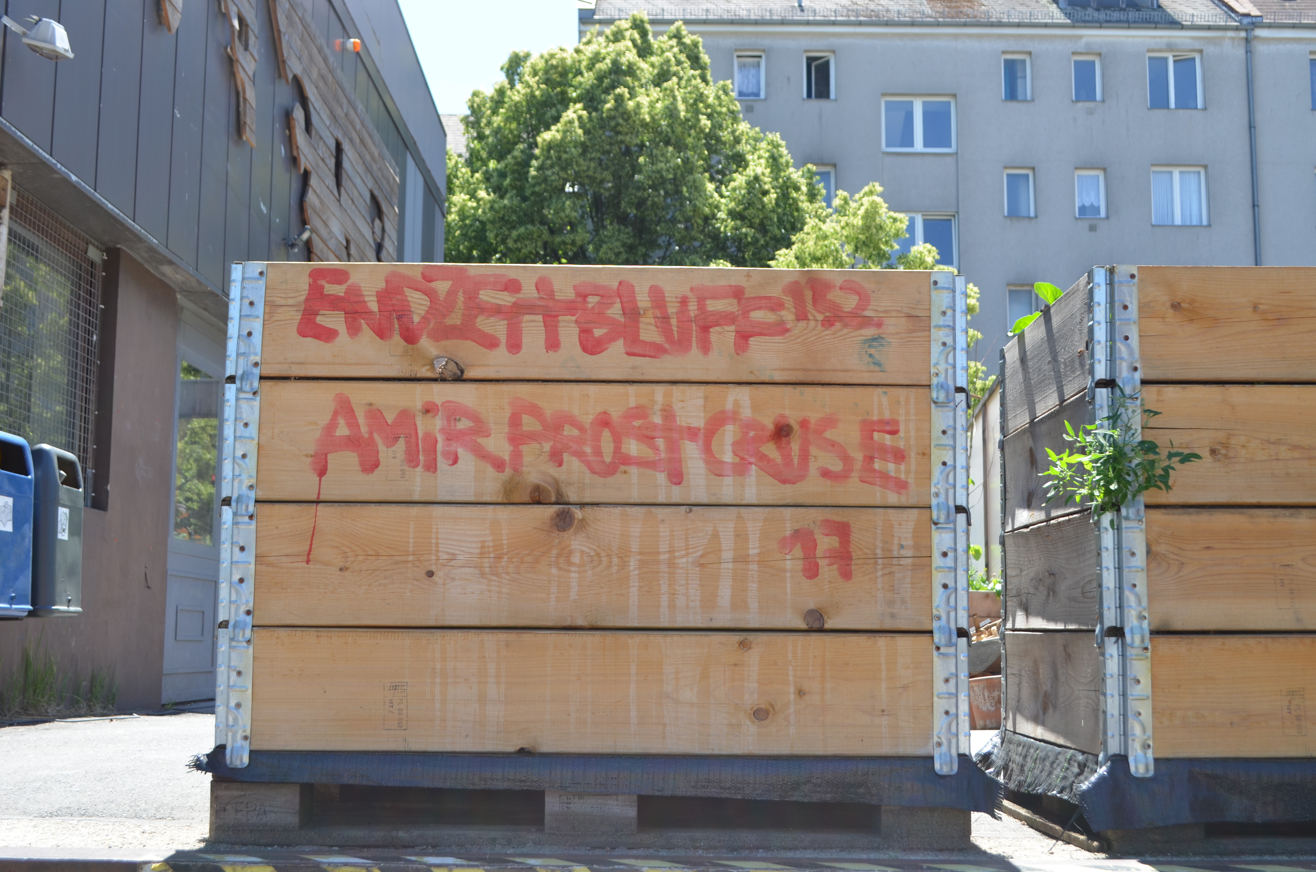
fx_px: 1532
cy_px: 436
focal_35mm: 42
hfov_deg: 46.5
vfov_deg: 31.8
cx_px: 658
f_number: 7.1
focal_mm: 28
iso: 200
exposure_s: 1/200
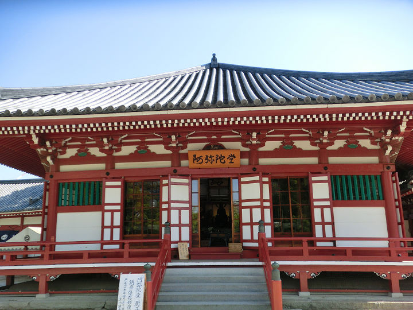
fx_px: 334
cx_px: 206
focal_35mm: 28
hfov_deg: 63.4
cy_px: 155
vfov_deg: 49.7
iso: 100
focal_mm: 5
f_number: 3
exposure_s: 1/640
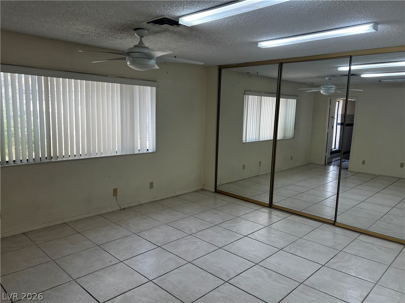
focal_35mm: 26
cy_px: 152
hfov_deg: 67.3
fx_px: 304
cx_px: 202
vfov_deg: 53.1
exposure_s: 1/120
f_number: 1.5
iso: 50
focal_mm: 5.7
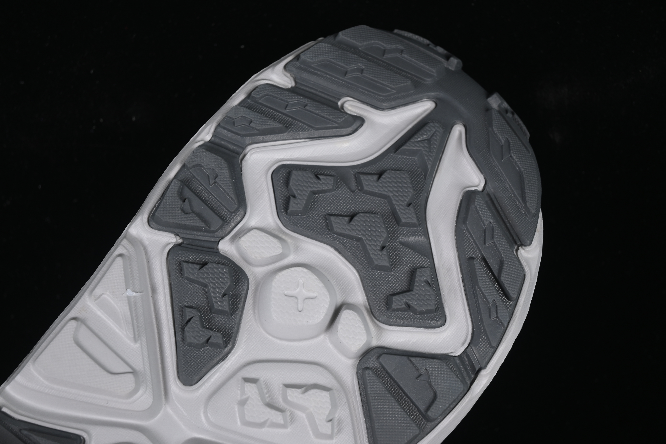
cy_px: 222
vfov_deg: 18.2
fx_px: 1387
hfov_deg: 27.0
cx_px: 333
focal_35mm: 75
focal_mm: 50
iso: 160
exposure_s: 1/60
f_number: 6.3
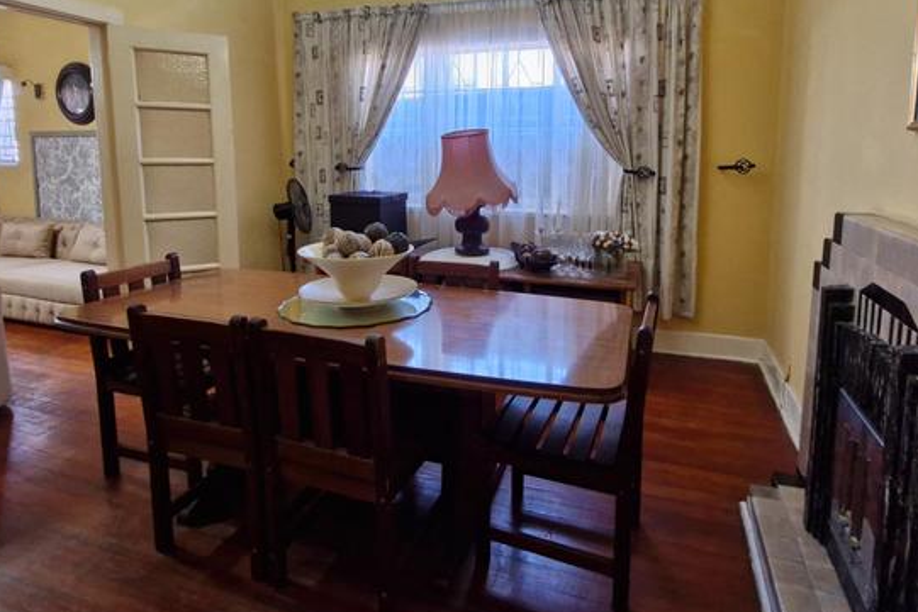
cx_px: 468
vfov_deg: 61.0
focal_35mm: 20
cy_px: 224
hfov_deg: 84.0
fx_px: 510
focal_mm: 1.74
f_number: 2.2
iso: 250
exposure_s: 1/50
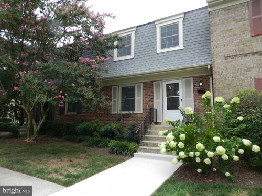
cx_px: 131
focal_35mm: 23
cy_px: 98
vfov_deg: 58.9
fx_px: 174
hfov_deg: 73.9
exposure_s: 1/60
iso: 160
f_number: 3.4
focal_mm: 4
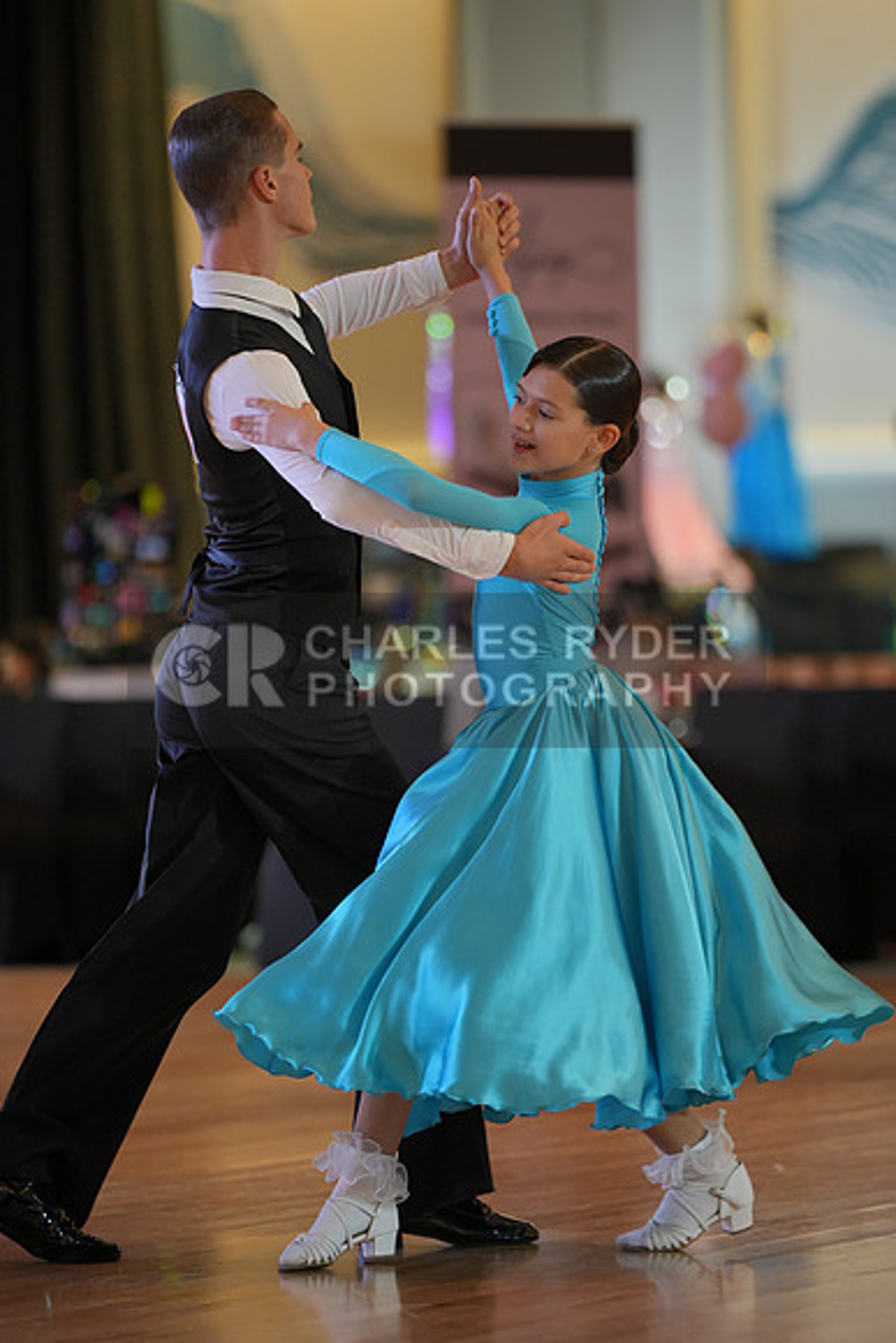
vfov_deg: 13.0
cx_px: 448
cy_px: 672
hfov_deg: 8.7
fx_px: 5895
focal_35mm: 158
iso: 1000
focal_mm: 158
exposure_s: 1/400
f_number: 2.8
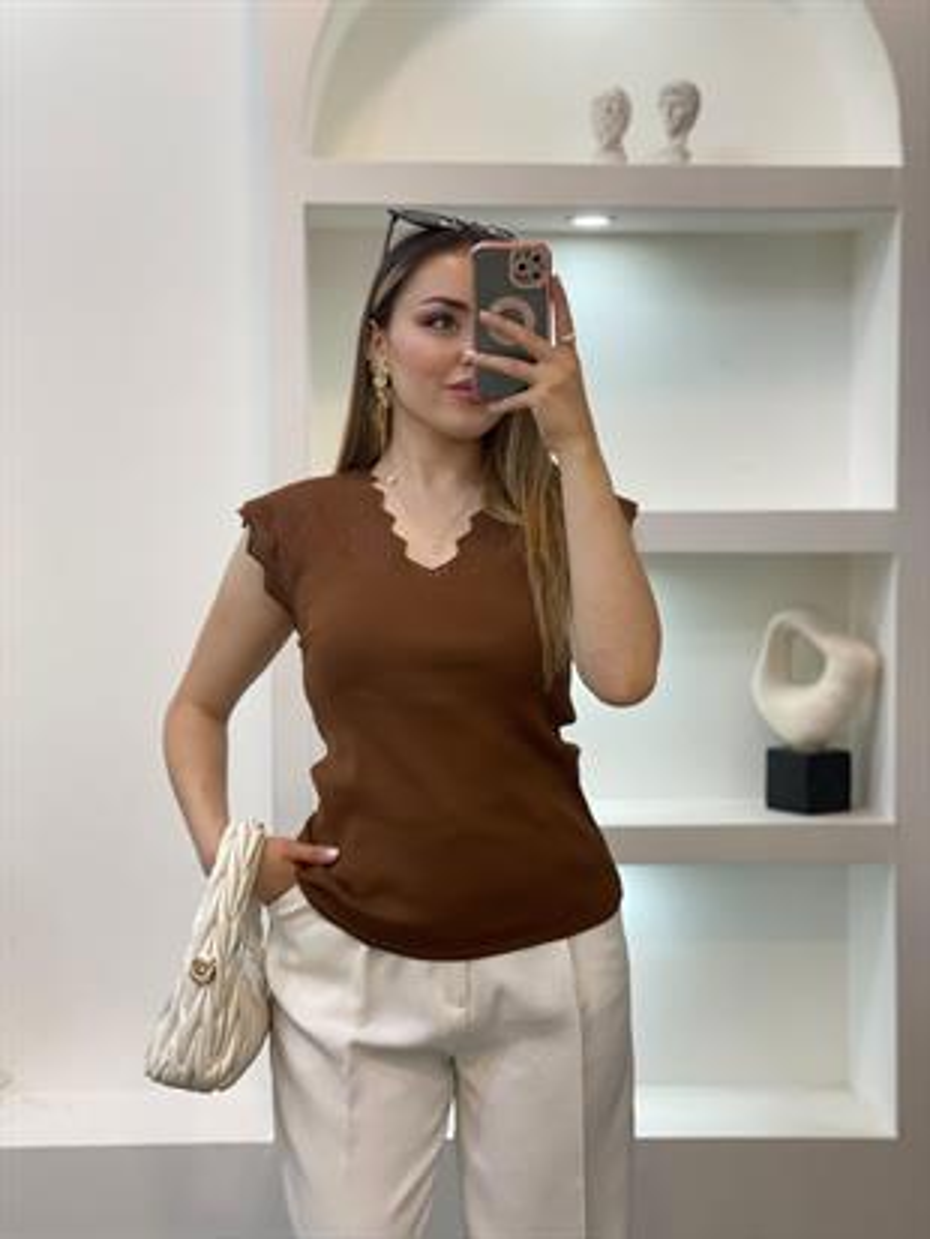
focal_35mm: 52
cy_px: 620
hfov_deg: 28.0
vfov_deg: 36.8
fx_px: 1862
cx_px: 465
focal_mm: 6
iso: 80
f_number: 2
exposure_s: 1/100
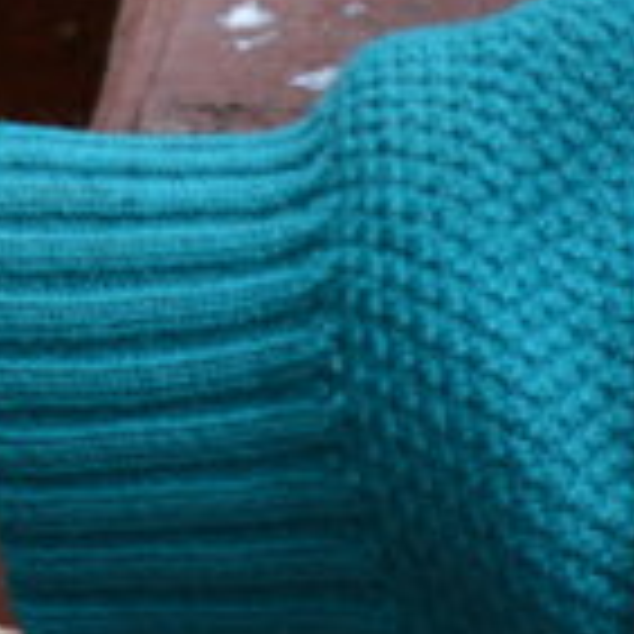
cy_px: 272
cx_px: -971
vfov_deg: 3.4
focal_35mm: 509
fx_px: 10549
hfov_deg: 3.4
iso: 100
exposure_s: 1/100
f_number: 5.6
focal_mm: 55
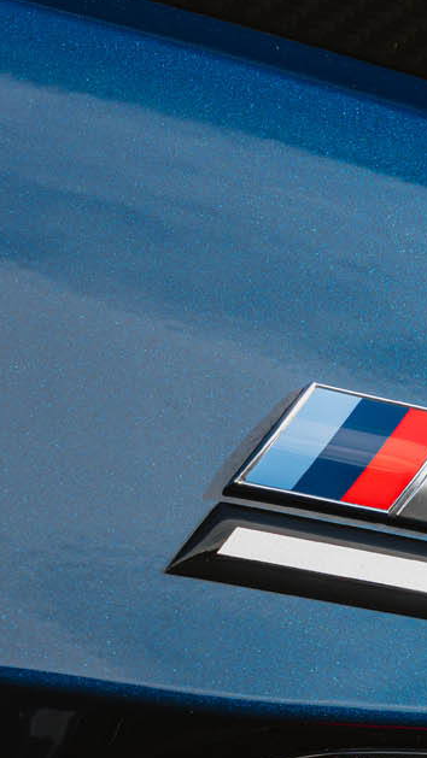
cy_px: 542
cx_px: 698
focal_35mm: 147
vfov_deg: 14.6
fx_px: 2952
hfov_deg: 8.1
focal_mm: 37.7
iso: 200
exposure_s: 1/200
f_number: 7.1
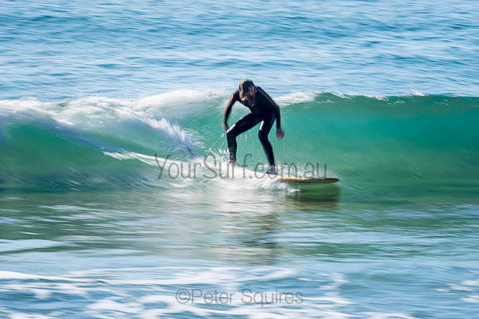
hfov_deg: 3.4
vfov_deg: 2.3
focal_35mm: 599
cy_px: 156
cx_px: 245
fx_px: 7966
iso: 31
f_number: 22
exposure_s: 1/20
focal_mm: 500
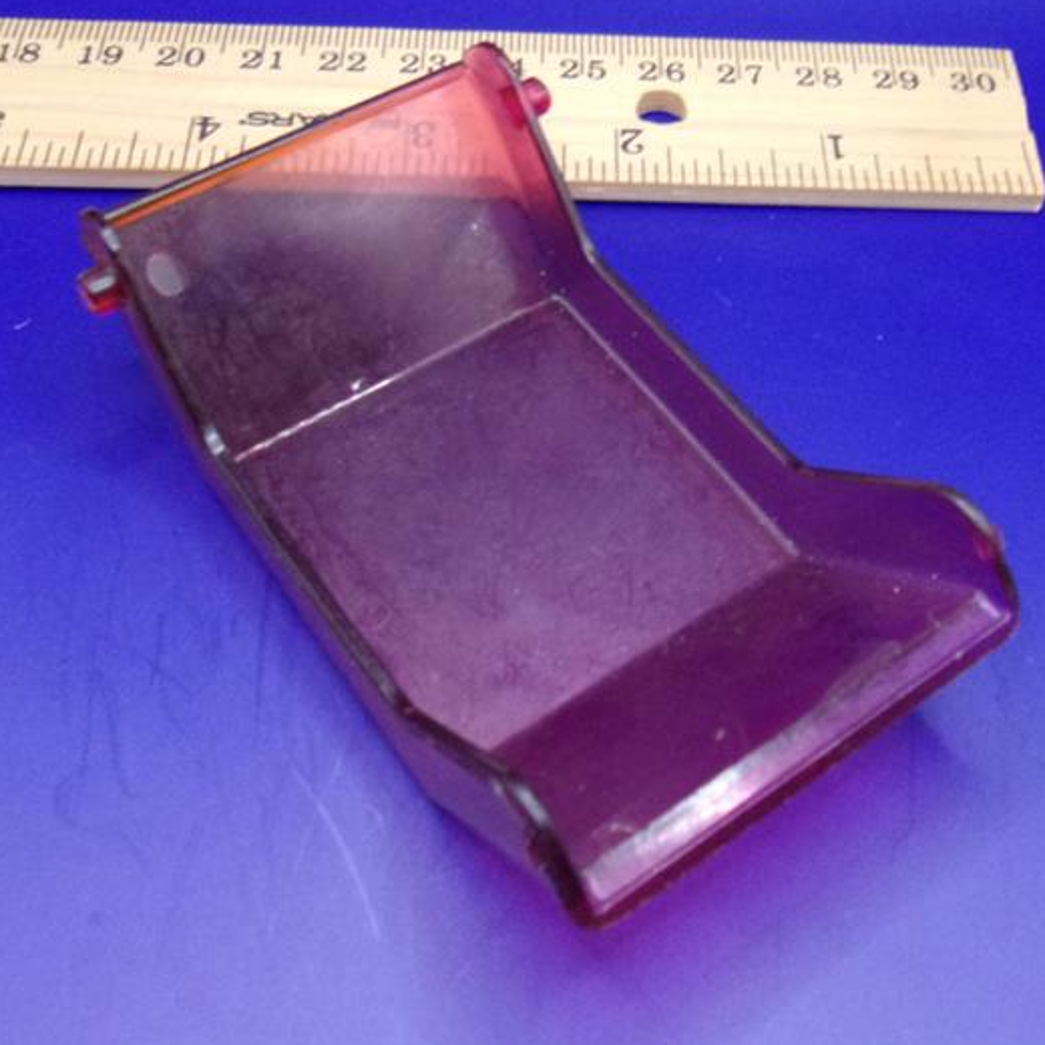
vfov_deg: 35.6
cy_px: 332
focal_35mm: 47
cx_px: 635
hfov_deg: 35.9
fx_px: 1605
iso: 345
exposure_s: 1/34
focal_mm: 4.9
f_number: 3
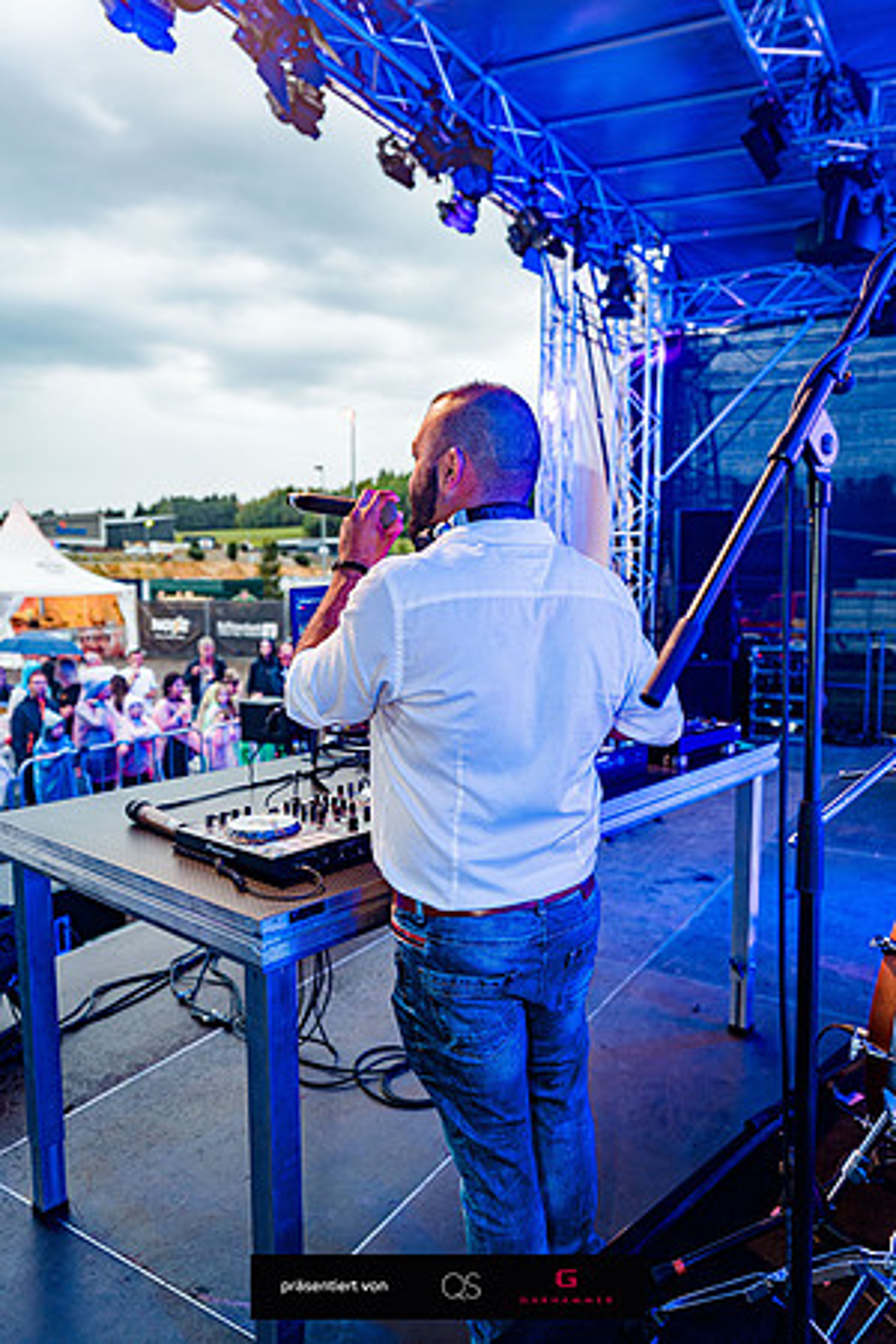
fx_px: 896
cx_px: 448
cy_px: 672
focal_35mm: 24
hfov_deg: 53.1
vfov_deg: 73.7
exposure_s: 1/160
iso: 640
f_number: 2.8
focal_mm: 24
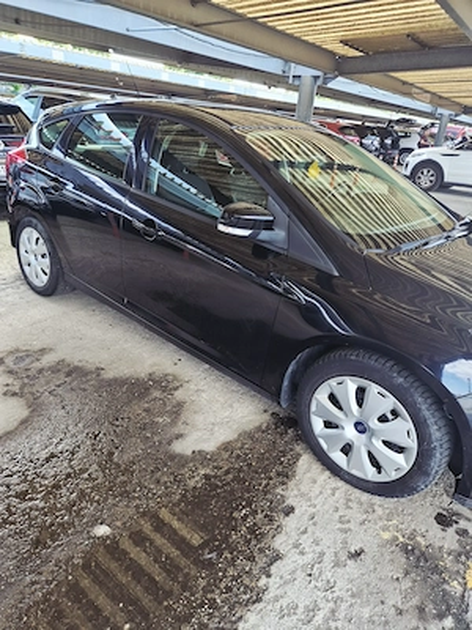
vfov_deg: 73.9
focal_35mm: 23
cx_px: 236
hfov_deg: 58.9
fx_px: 418
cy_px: 315
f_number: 1.8
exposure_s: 1/180
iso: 64
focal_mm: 5.4
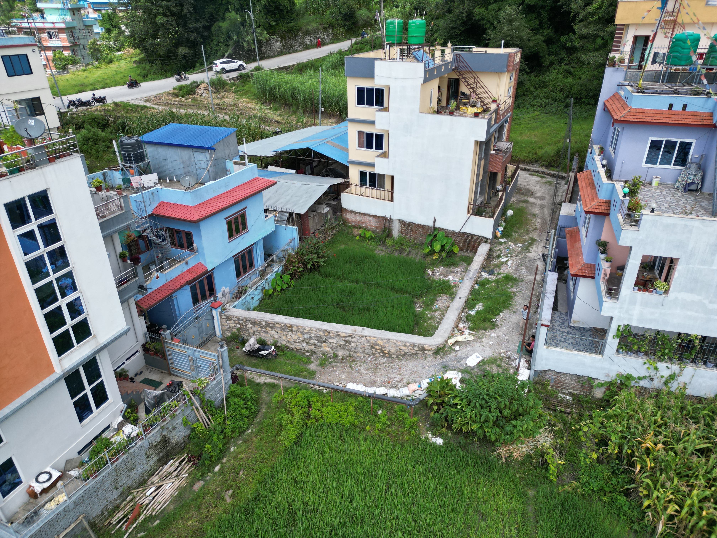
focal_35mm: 24
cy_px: 269
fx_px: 497
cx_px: 358
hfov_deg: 71.6
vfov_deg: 56.8
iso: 130
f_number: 1.7
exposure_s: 1/2000
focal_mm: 6.72
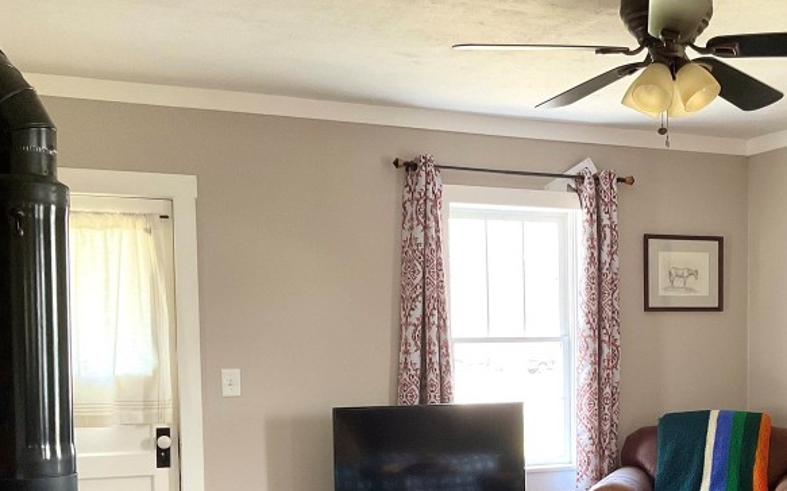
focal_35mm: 54
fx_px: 1158
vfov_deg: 23.5
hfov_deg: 36.4
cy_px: 417
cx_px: 622
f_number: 1.8
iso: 100
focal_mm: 3
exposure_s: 1/60
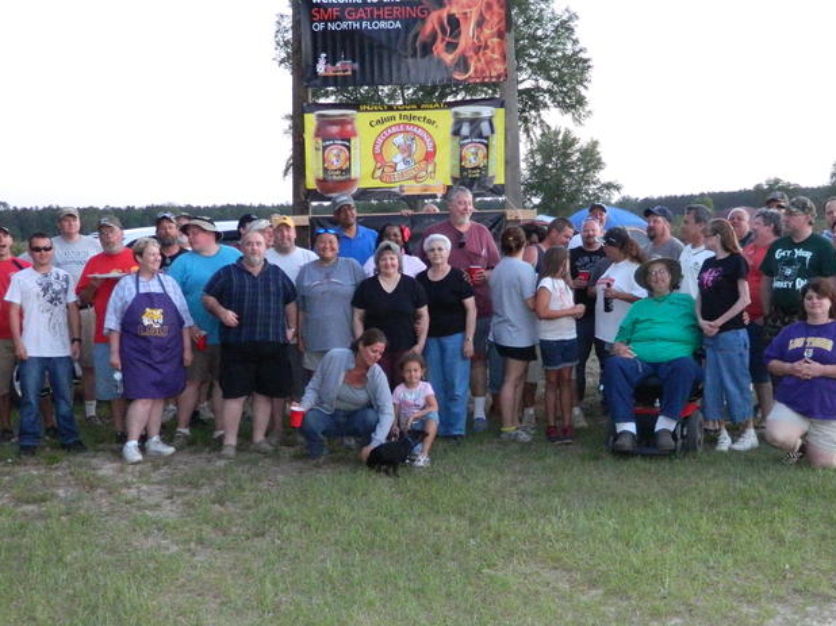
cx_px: 413
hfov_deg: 37.5
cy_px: 391
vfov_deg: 28.4
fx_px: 1231
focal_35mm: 51
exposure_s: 1/40
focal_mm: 6.2
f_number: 3.3
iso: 560
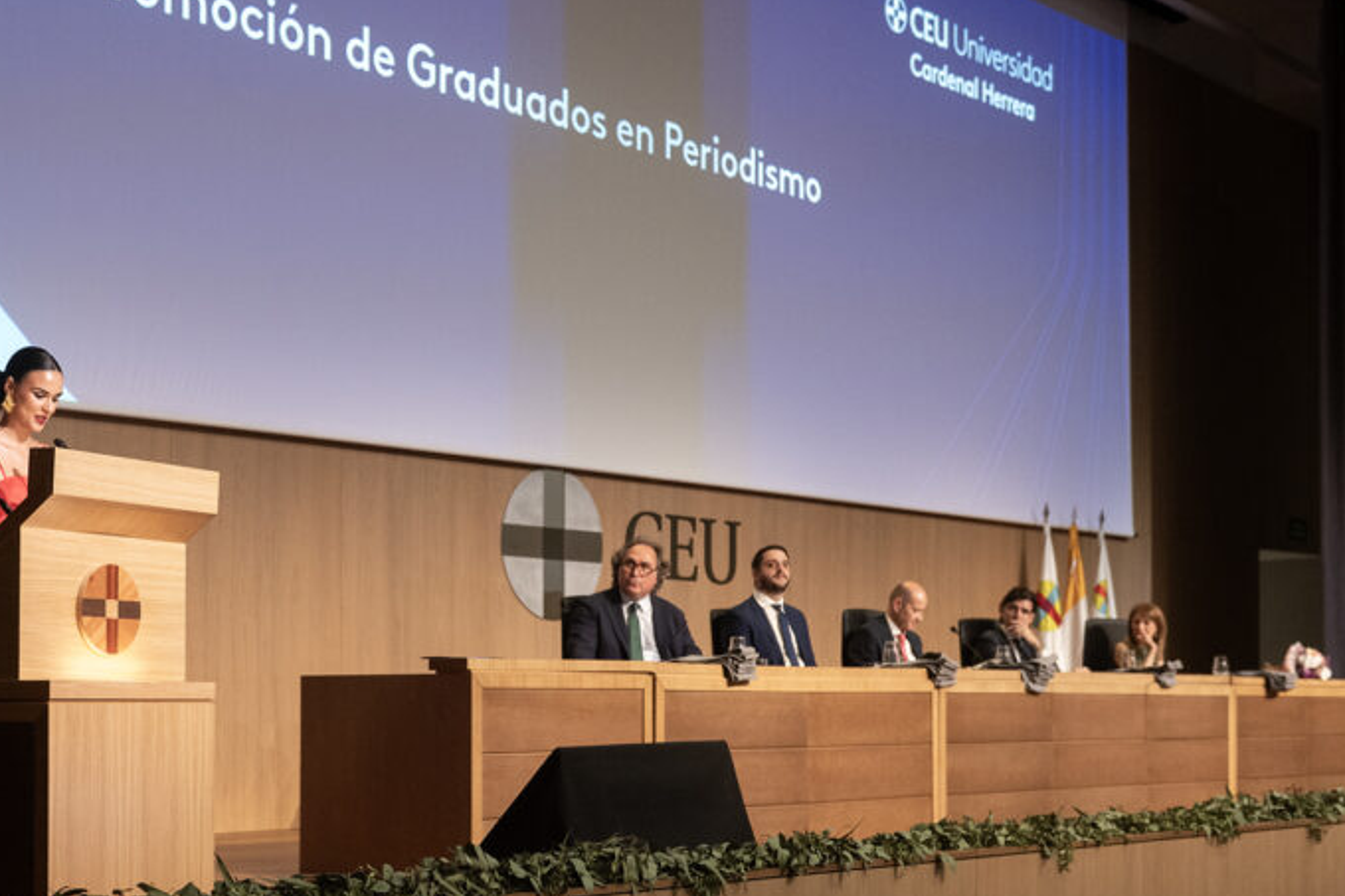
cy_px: 485
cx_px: 392
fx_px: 1980
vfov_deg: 25.5
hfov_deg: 36.9
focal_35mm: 53
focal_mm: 34
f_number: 3.5
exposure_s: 1/250
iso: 2000
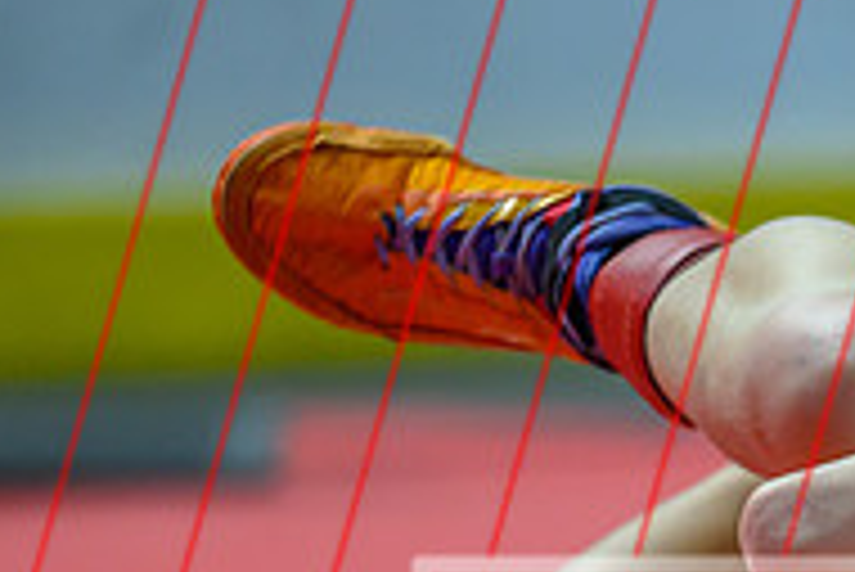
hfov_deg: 2.3
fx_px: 21201
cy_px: 897
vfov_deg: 1.5
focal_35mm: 892
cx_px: 1433
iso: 2000
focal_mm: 200
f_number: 2.8
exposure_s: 1/800
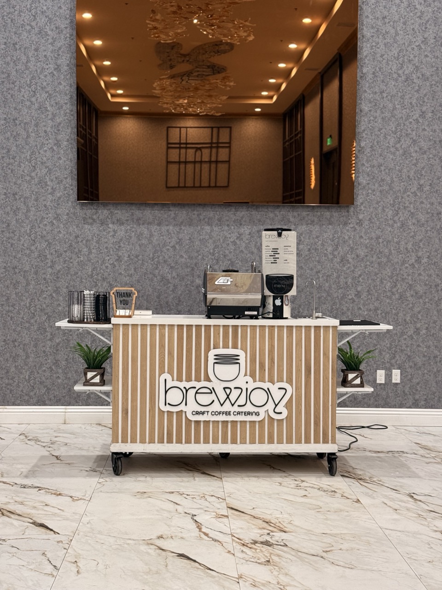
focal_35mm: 48
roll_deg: -1.0
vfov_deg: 39.7
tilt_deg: -1.3
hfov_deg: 30.3
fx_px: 817
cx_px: 221
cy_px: 295
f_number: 1.78
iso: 200
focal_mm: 6.76
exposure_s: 1/60
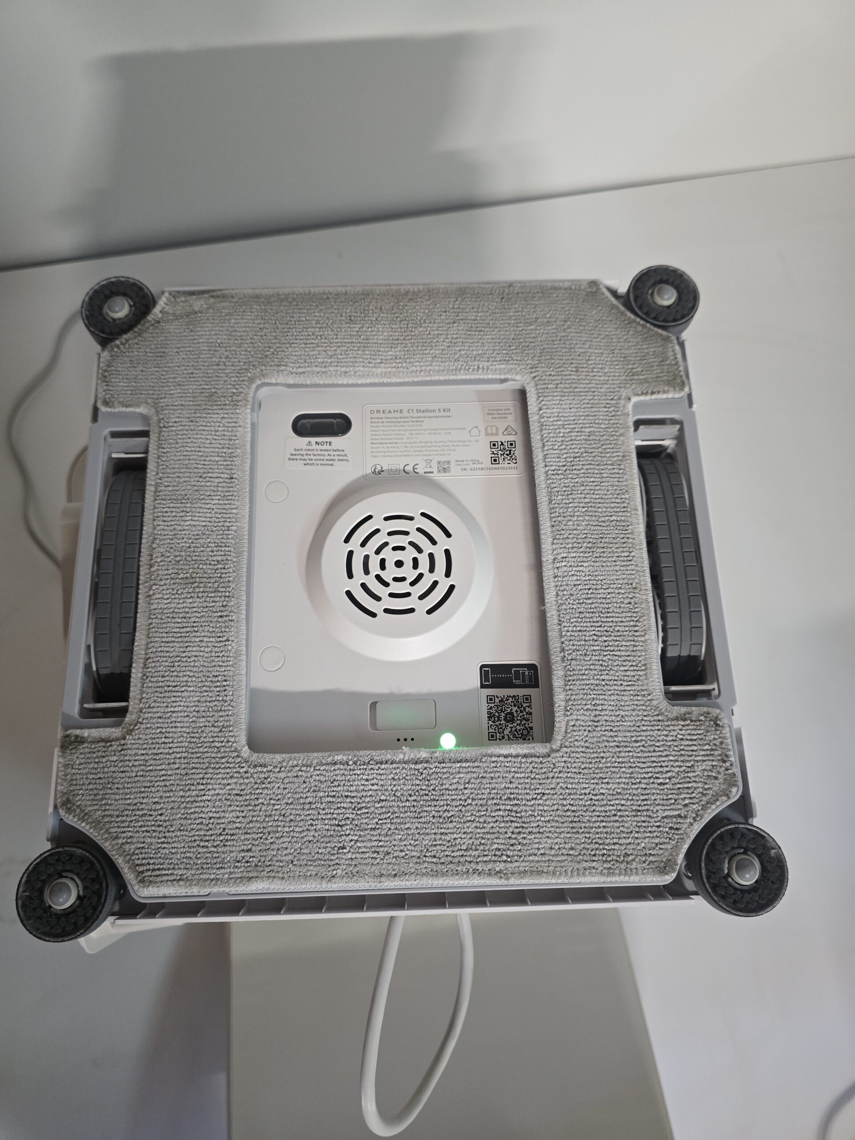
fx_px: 757
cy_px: 570
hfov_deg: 58.9
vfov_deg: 73.9
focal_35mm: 23
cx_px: 428
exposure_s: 1/100
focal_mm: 6.3
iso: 640
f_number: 1.7
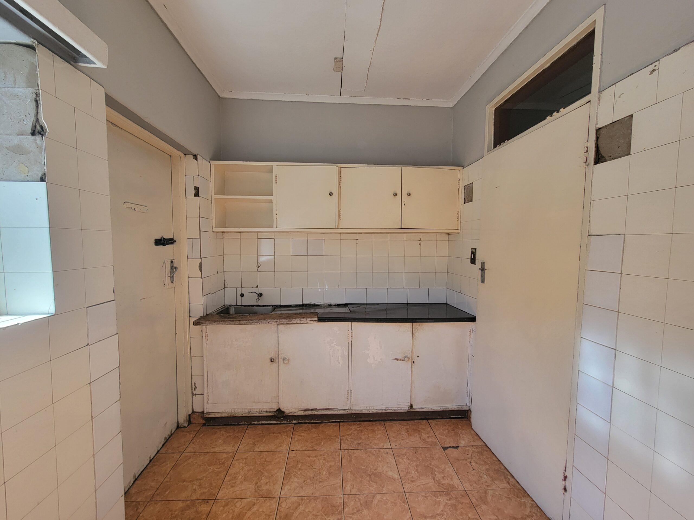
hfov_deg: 106.2
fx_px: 261
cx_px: 347
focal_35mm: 13
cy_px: 260
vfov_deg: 89.9
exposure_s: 1/120
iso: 64
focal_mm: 2.2
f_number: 2.2
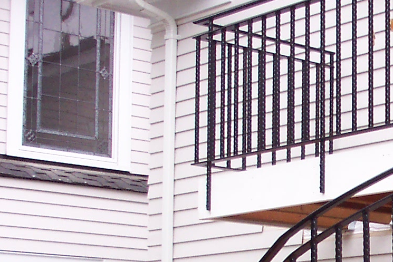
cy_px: 327
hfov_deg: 17.3
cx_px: 408
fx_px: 1256
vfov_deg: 11.6
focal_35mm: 115
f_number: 2.8
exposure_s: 1/125
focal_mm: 7.5
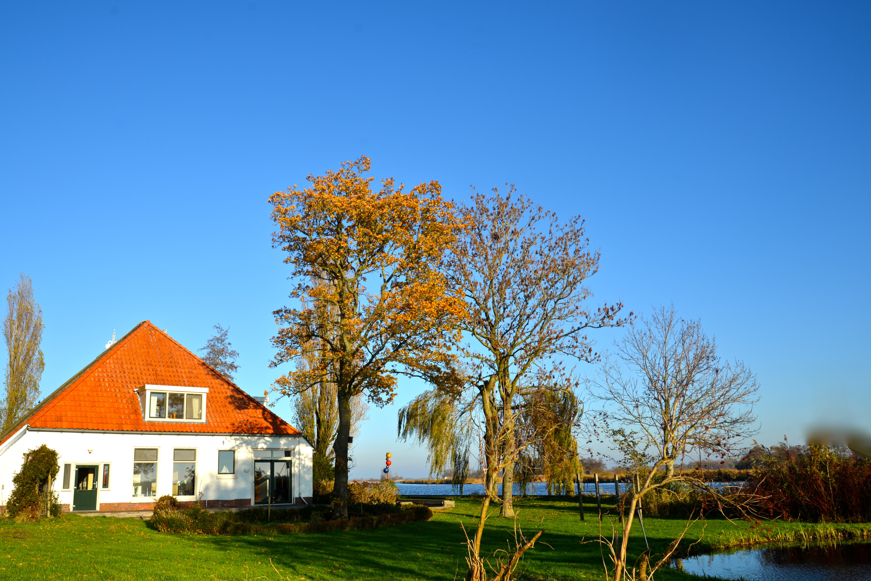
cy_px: 320
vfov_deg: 46.4
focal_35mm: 28
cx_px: 380
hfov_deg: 65.2
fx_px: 678
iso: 100
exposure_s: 1/250
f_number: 8
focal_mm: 24
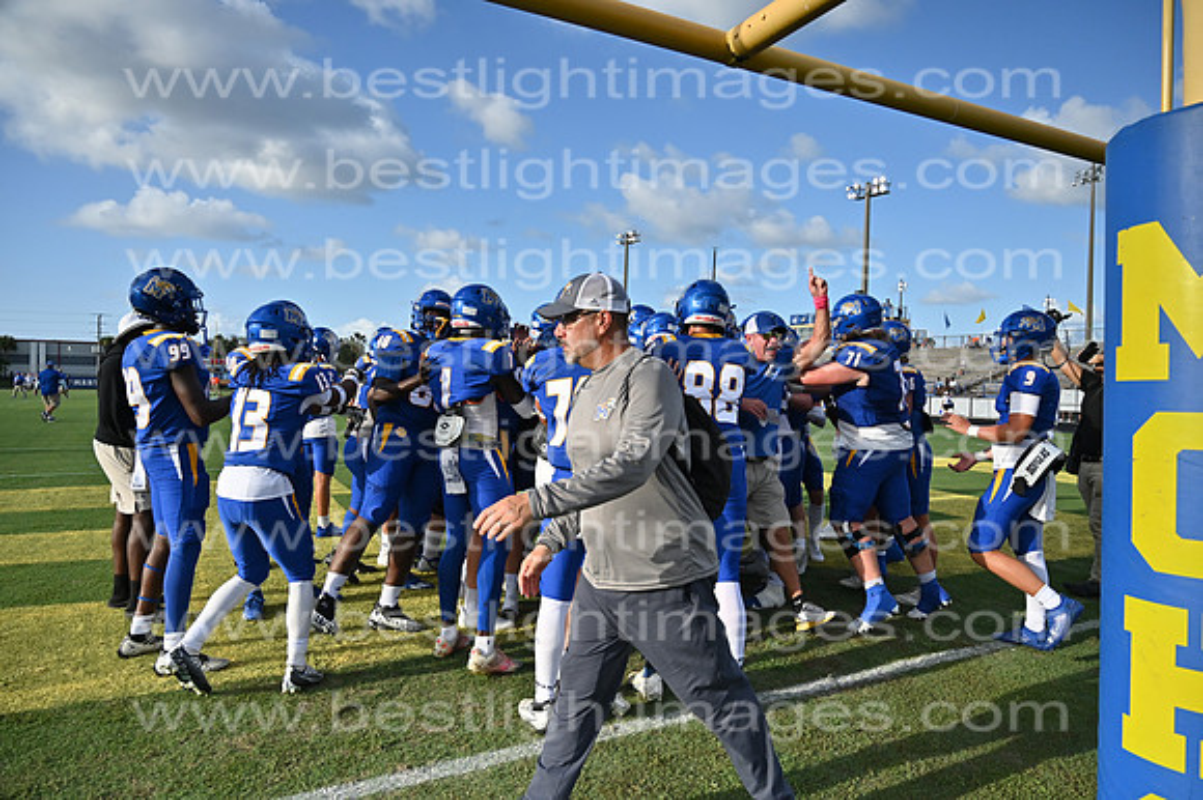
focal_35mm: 24
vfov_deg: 53.1
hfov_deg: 73.8
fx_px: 802
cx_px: 602
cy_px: 400
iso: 640
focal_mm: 24
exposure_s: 1/8000
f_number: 4
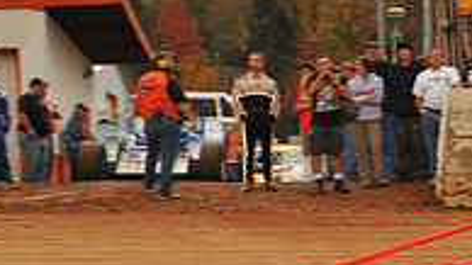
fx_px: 2039
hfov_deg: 12.7
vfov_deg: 7.4
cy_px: 292
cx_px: 652
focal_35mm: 163
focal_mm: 52
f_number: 8
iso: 500
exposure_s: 1/320
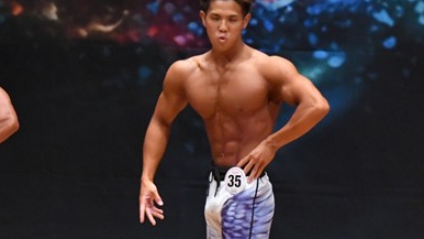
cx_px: 166
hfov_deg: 3.8
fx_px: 6374
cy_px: 207
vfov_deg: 2.1
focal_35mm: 567
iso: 8000
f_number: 5.6
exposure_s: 1/400
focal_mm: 180
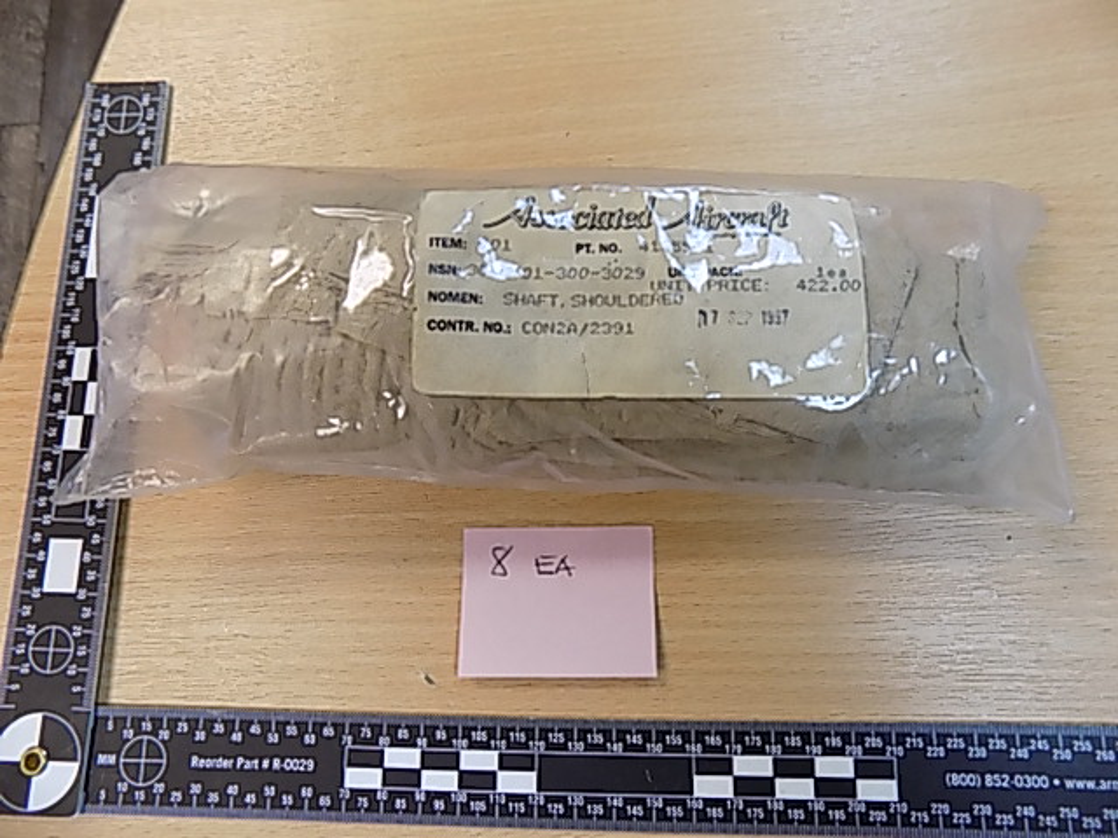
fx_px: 743
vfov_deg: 58.9
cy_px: 419
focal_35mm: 23
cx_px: 559
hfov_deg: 73.9
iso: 160
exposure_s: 1/30
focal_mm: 4
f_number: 3.1
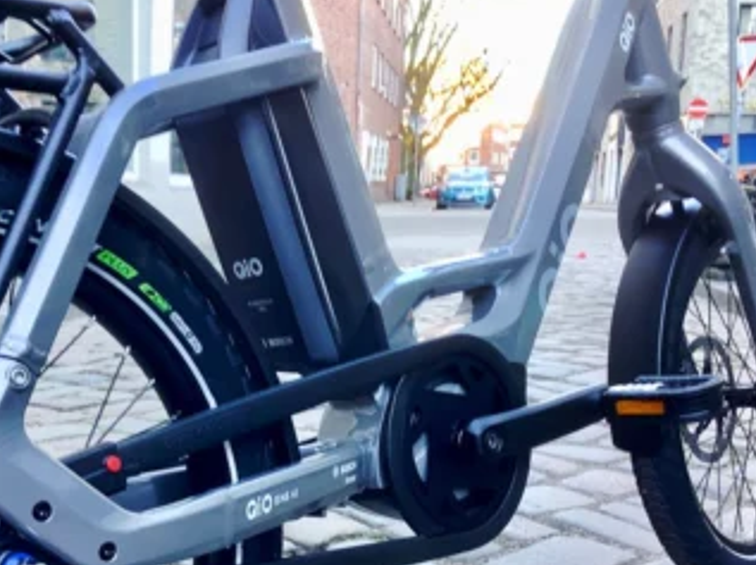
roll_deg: -1.9
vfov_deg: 30.5
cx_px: 298
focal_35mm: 47
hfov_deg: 40.3
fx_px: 1025
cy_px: 401
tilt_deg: -11.4
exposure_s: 1/60
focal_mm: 3.3
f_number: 2.4
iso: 80
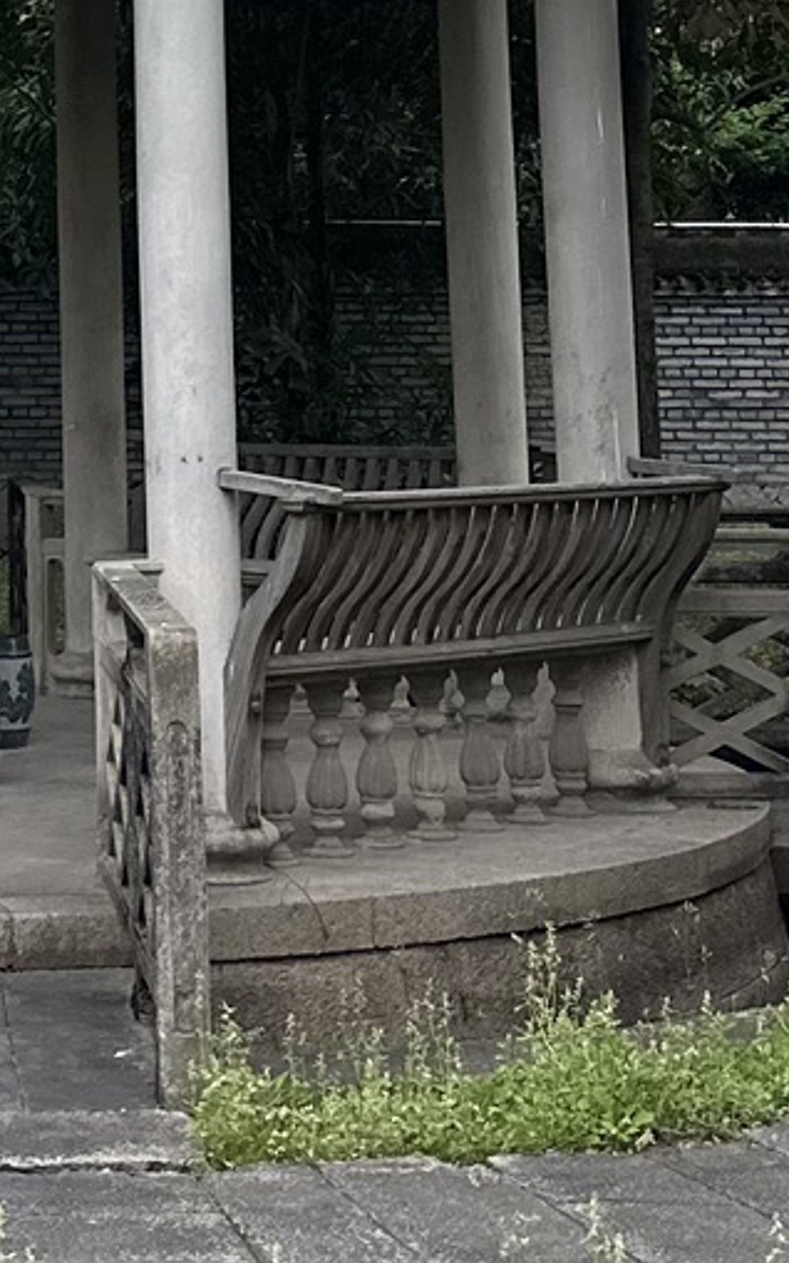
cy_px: -263
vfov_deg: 19.5
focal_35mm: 100
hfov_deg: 12.8
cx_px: -112
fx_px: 3441
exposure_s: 1/296
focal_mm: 6.86
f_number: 1.78
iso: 80
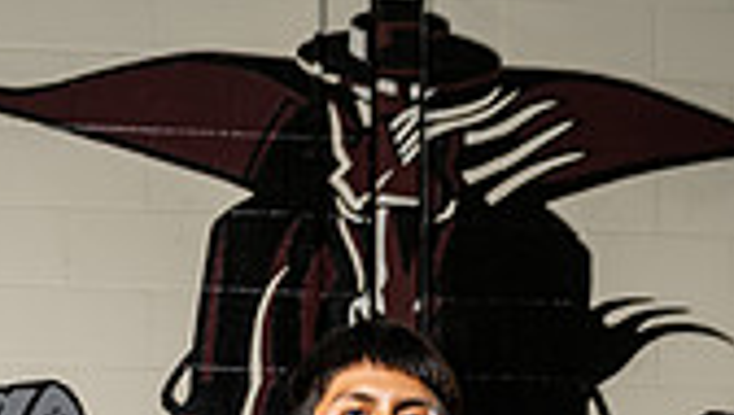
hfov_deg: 21.1
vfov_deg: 10.5
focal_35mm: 101
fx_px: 1968
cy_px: 961
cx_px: 271
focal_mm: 36
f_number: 4.5
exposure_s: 1/250
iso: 100
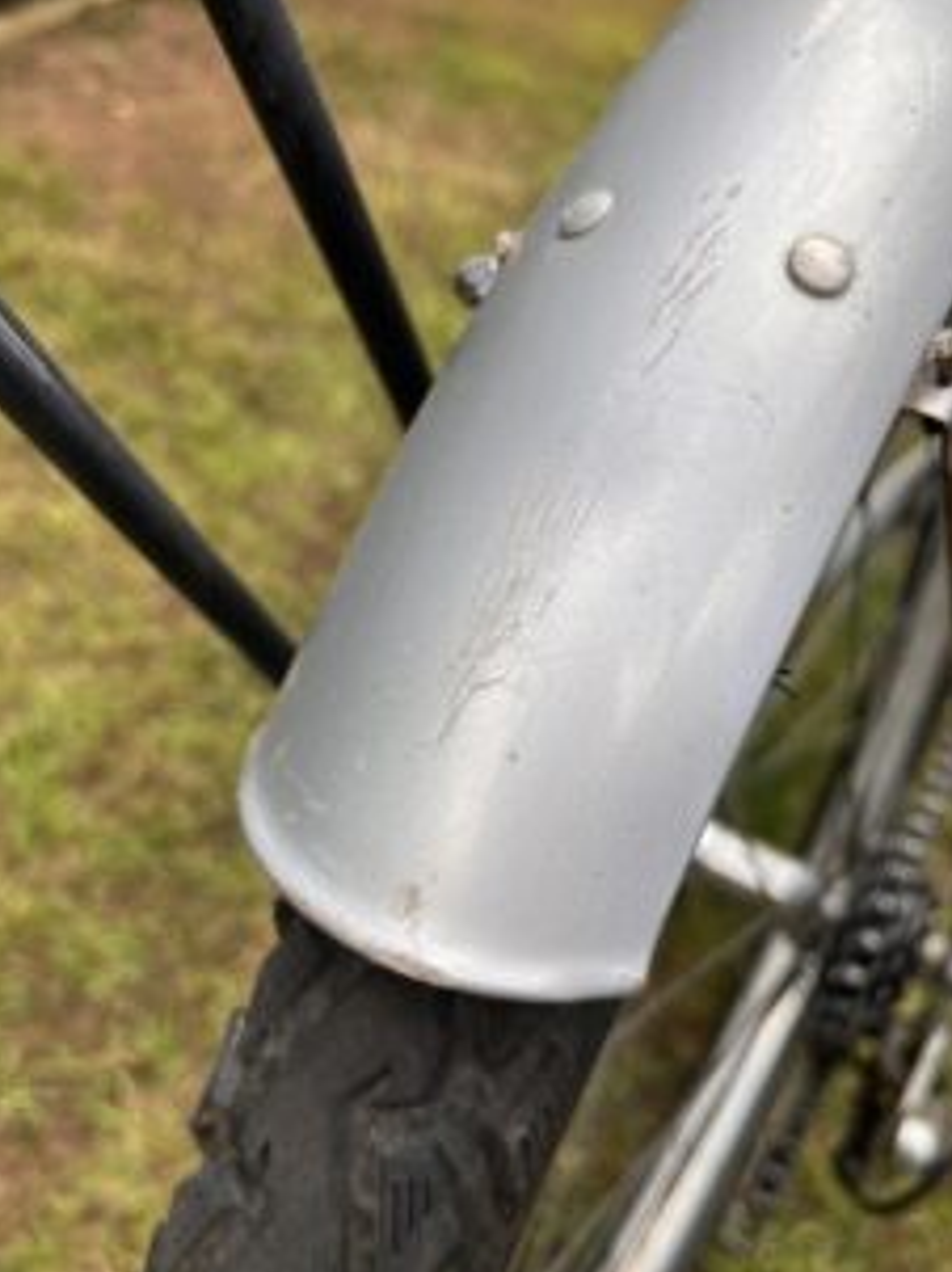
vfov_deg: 58.4
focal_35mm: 31
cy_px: 653
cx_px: 468
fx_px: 1138
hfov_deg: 45.4
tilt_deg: -50.4
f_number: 1.6
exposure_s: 1/520
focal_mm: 5.1
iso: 50
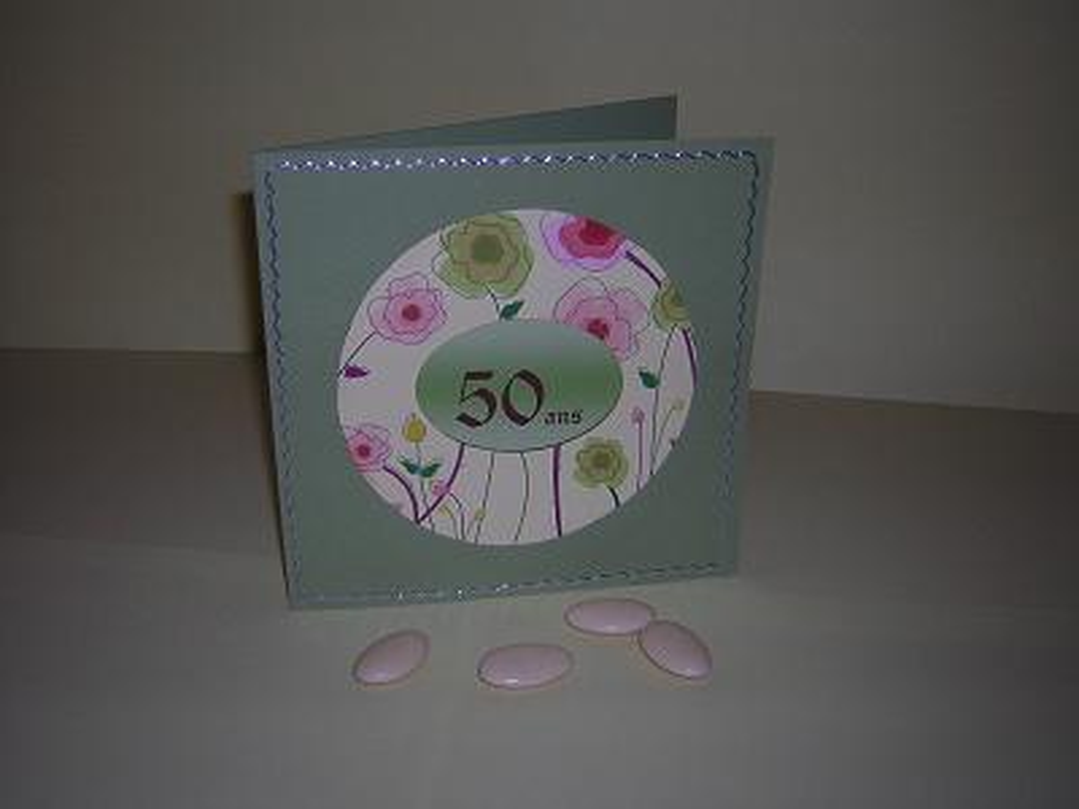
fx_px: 1247
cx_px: 540
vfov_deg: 36.0
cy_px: 404
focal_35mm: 40
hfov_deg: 46.8
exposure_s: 1/60.1
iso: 50
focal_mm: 5.2
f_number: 2.7
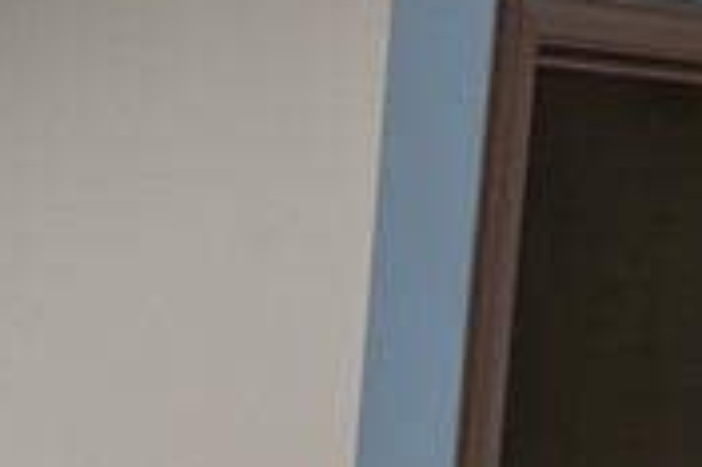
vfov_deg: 8.7
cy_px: 1094
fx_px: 2825
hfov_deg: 11.6
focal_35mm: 145
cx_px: -983
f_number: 1.68
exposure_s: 1/38.6
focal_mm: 6.9
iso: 23
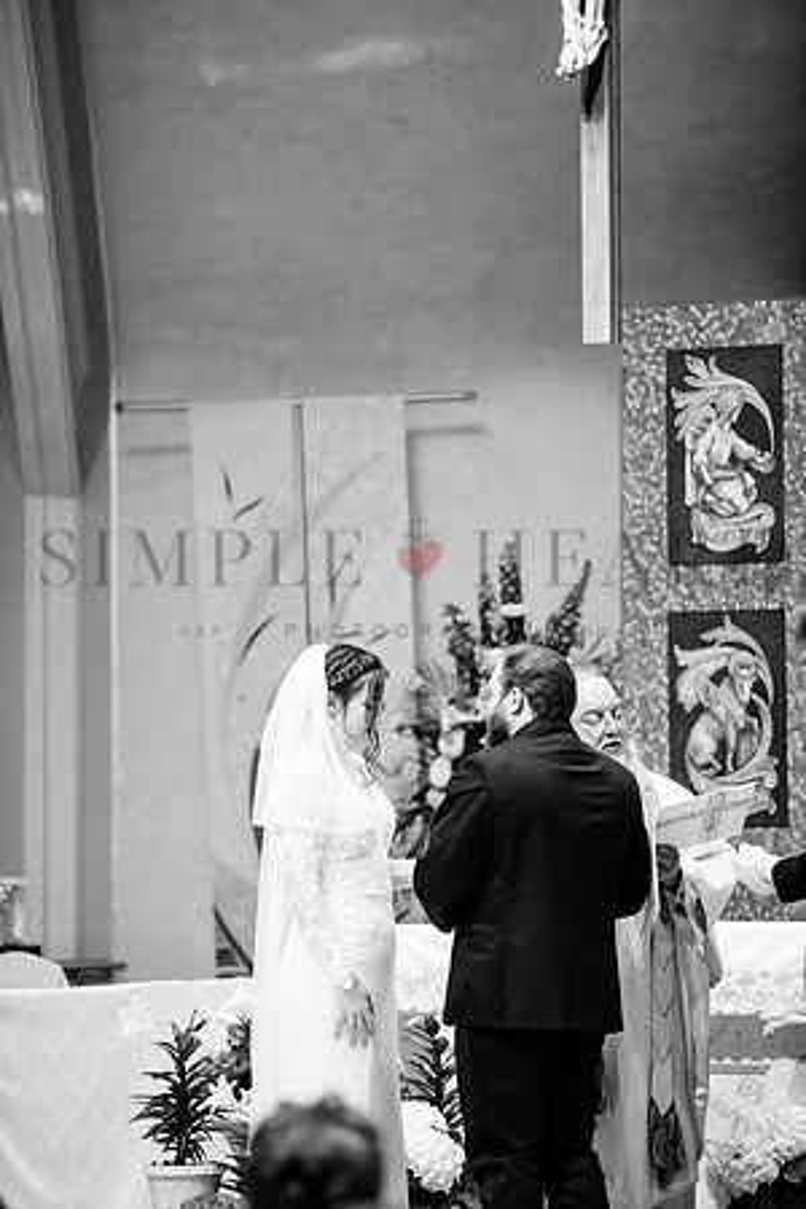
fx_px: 6716
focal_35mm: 200
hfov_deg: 6.9
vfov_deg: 10.3
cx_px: 403
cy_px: 604
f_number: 2.8
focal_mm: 200
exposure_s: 1/200
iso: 1250
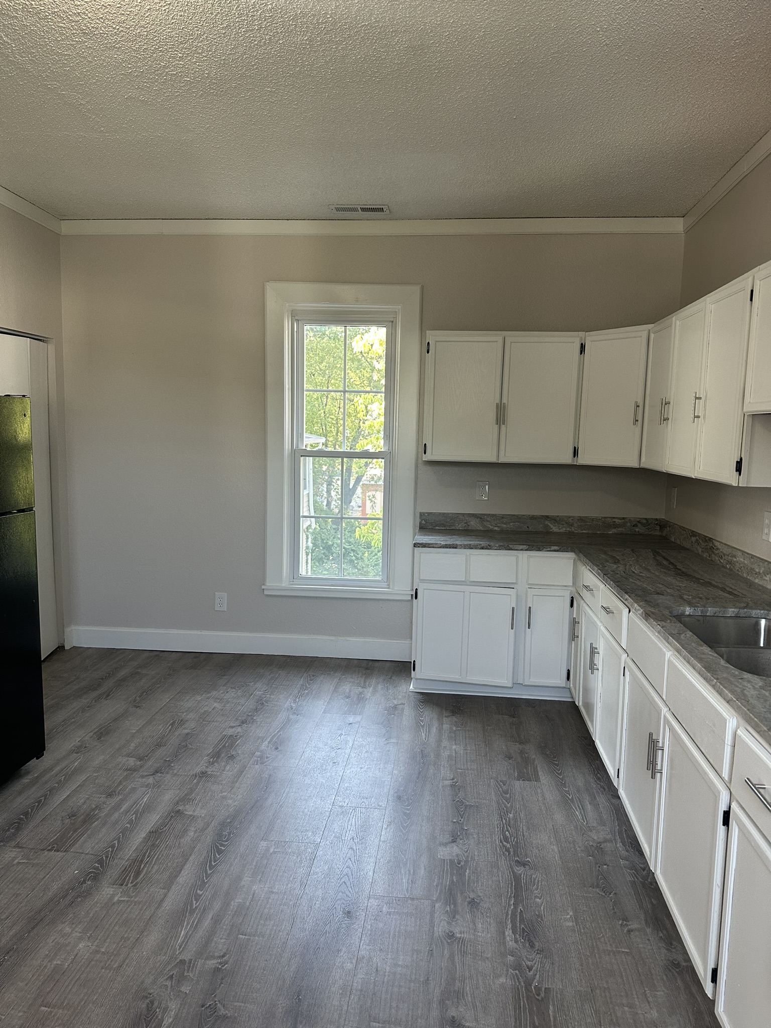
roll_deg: -1.5
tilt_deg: -7.3
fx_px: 713
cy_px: 514
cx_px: 386
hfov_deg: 56.8
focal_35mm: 24
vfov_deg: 71.6
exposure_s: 1/120
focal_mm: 6.86
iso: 160
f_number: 1.78
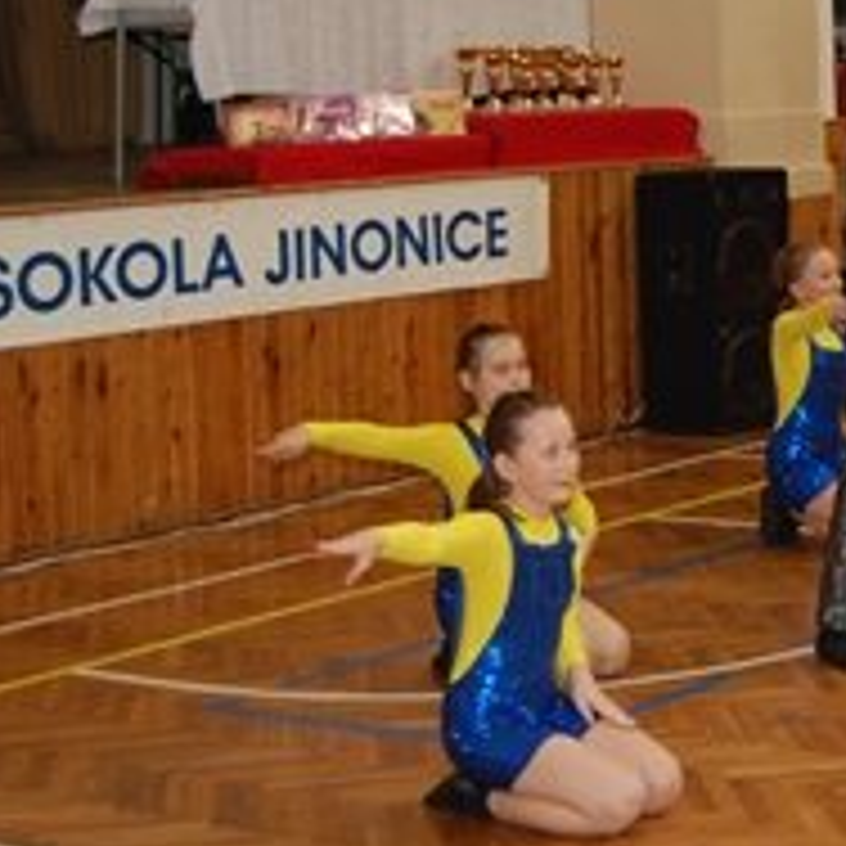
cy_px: 306
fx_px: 2627
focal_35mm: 95
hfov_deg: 17.6
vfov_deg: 18.3
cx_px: 968
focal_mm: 28
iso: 400
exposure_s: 1/60
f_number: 4.2
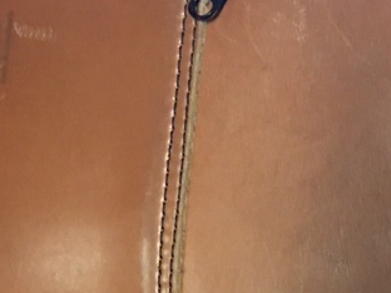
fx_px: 1344
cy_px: 195
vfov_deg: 12.4
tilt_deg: -56.3
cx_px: 575
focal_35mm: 119
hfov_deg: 15.4
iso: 80
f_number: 2.2
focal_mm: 4.15
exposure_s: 1/4
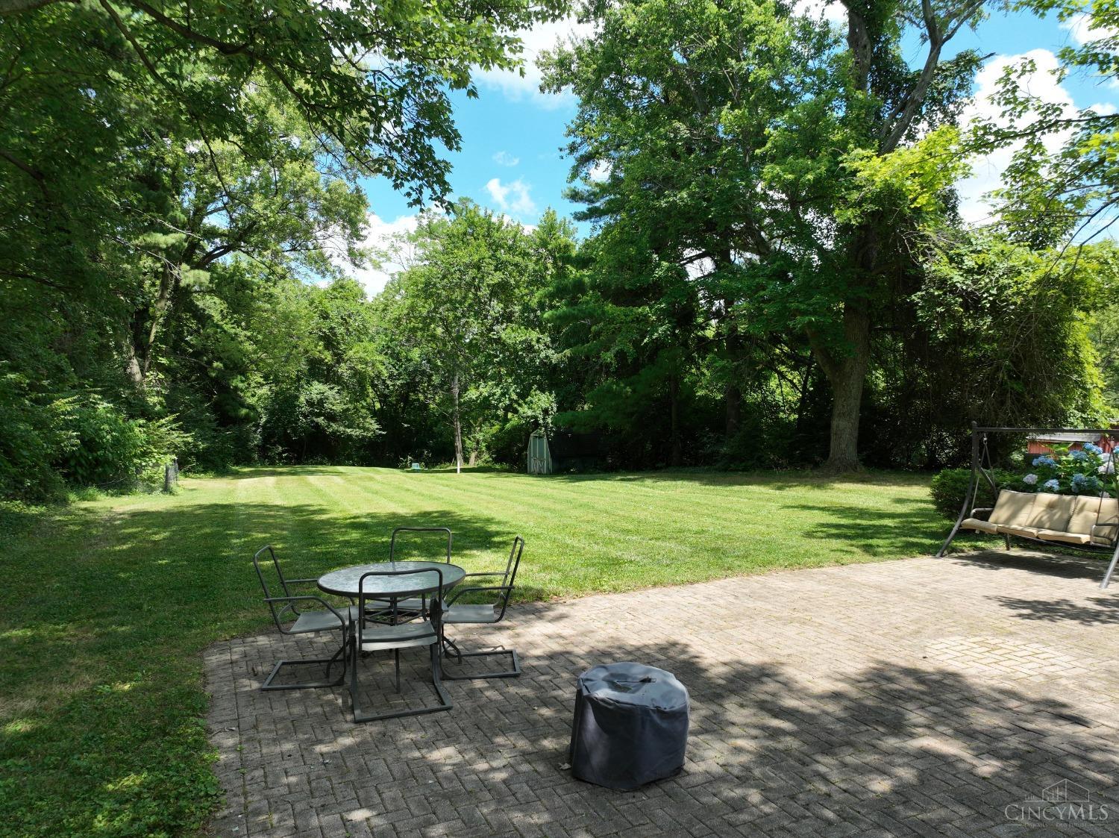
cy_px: 419
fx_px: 775
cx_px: 560
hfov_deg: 71.6
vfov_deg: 56.8
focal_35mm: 24
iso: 200
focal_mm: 12.29
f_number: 2.8
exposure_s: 1/1000
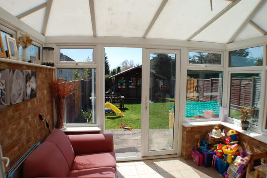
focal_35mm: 33
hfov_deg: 57.3
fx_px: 245
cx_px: 134
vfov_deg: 39.9
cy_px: 89
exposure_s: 1/320
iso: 200
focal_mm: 22
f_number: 9
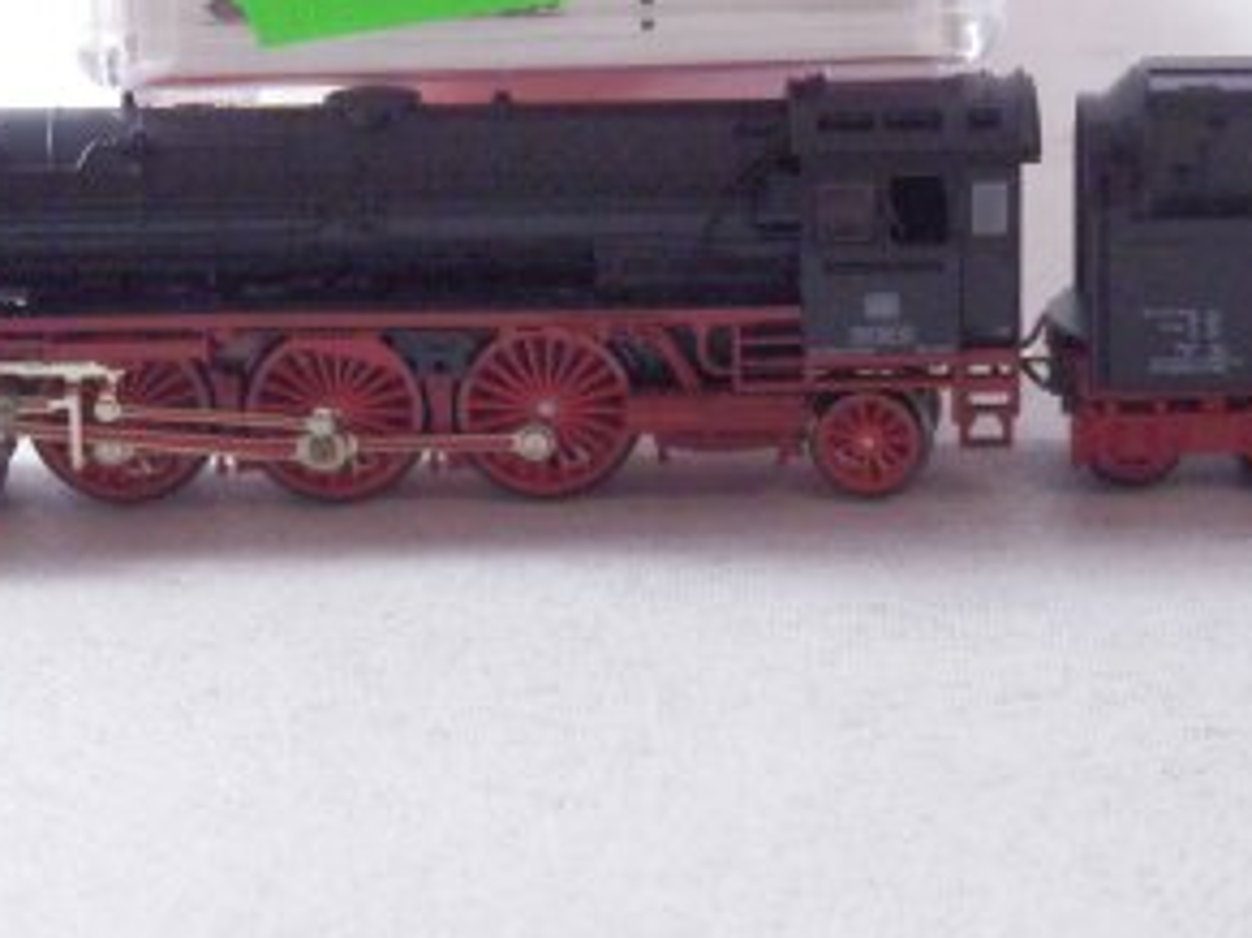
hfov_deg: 14.5
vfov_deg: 10.9
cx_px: 680
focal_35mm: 136
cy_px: 194
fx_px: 4917
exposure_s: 1/160
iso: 1000
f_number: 4.4
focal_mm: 11.9
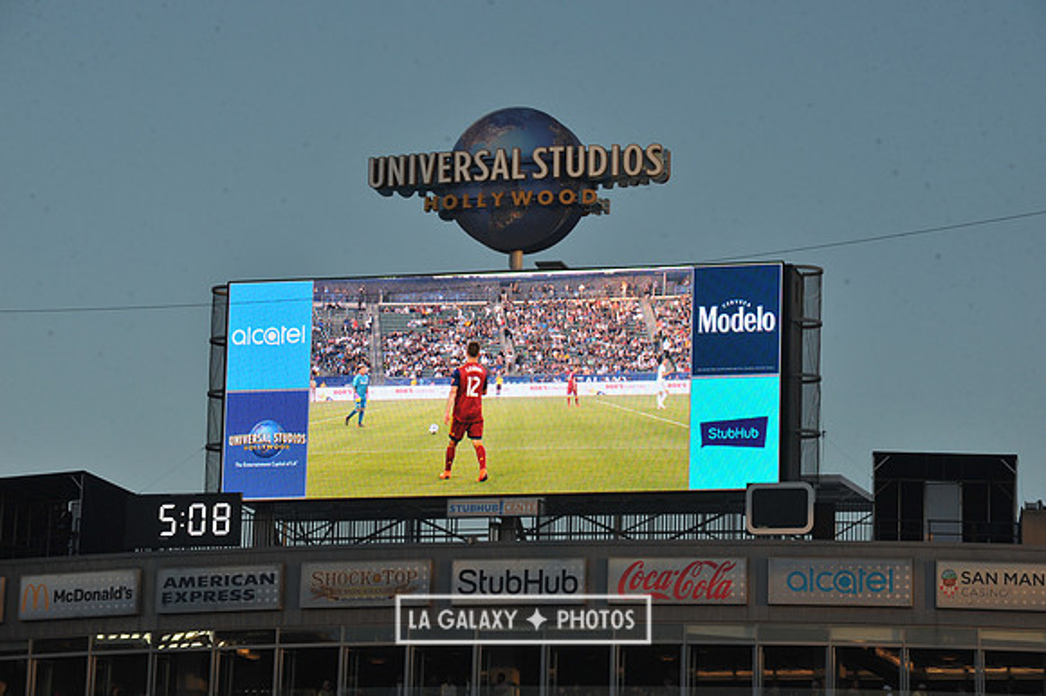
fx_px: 4501
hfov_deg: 13.3
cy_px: 348
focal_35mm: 155
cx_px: 523
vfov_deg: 8.8
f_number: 11
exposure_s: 1/500
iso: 800
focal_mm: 155
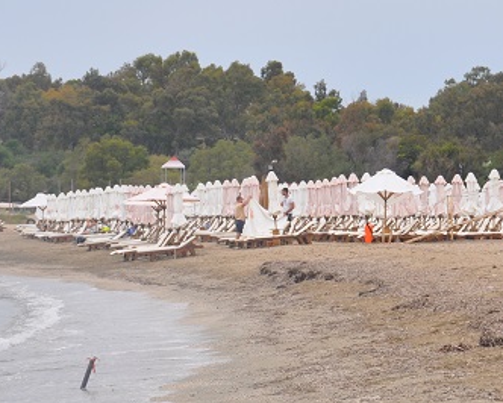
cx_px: 356
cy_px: 145
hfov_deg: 8.1
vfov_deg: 6.5
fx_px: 3530
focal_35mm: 237
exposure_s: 1/400
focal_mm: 70
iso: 200
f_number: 10
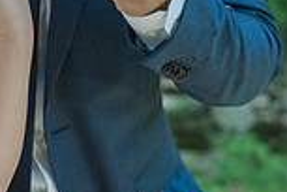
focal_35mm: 190
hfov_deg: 10.7
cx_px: -28
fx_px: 1515
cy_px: -108
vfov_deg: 7.1
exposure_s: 1/500
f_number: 4
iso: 1000
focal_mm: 50
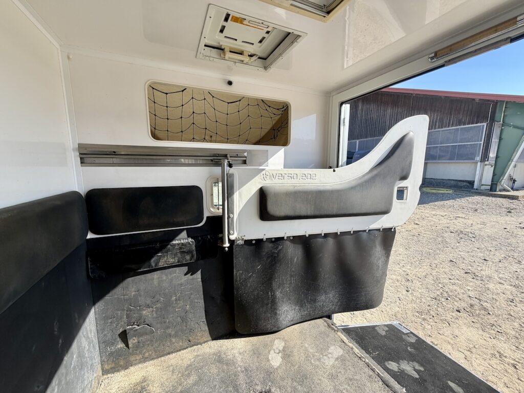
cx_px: 262
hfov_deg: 102.1
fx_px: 212
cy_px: 196
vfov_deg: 85.7
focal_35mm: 14
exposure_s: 1/559
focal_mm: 2.22
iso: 40
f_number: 2.2
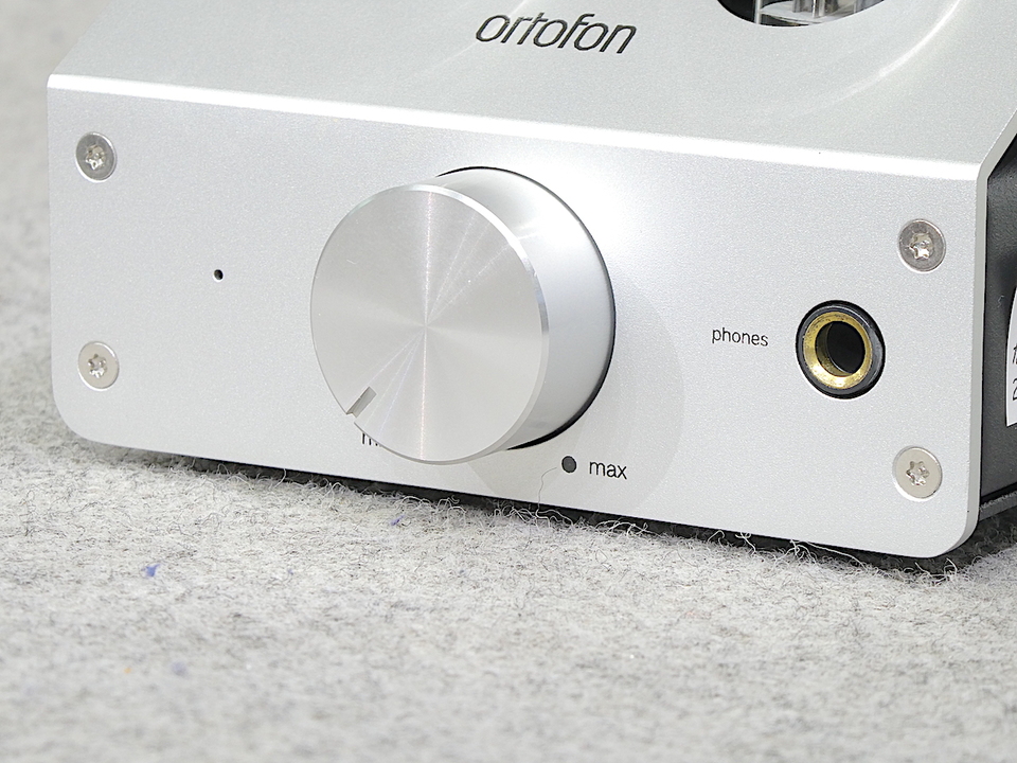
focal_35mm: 185
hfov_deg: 10.7
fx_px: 5435
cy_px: 382
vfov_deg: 8.0
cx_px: 508
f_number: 5.6
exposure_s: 1/4
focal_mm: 33.2
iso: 200
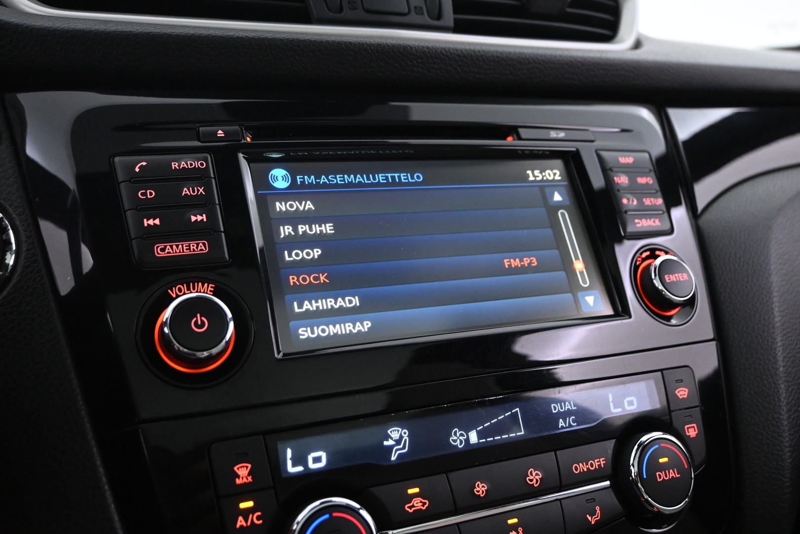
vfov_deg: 40.0
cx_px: 400
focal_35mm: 33
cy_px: 267
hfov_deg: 57.2
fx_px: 733
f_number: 4
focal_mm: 22
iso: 3200
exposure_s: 1/30
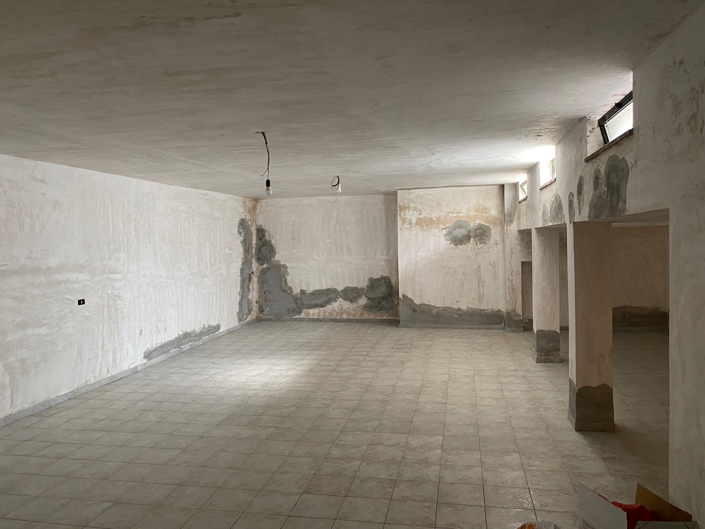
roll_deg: +1.5
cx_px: 352
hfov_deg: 67.3
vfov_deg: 53.1
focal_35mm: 26
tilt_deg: -1.5
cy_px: 264
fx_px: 530
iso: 320
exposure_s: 1/50
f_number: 1.8
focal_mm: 4.25
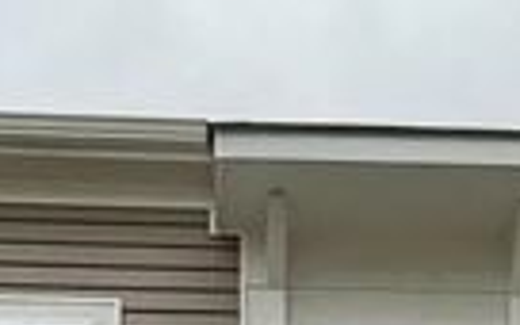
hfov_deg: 18.5
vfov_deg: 10.1
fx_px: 1587
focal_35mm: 112
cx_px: 359
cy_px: 791
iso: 50
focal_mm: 2.22
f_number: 2.2
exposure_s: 1/970
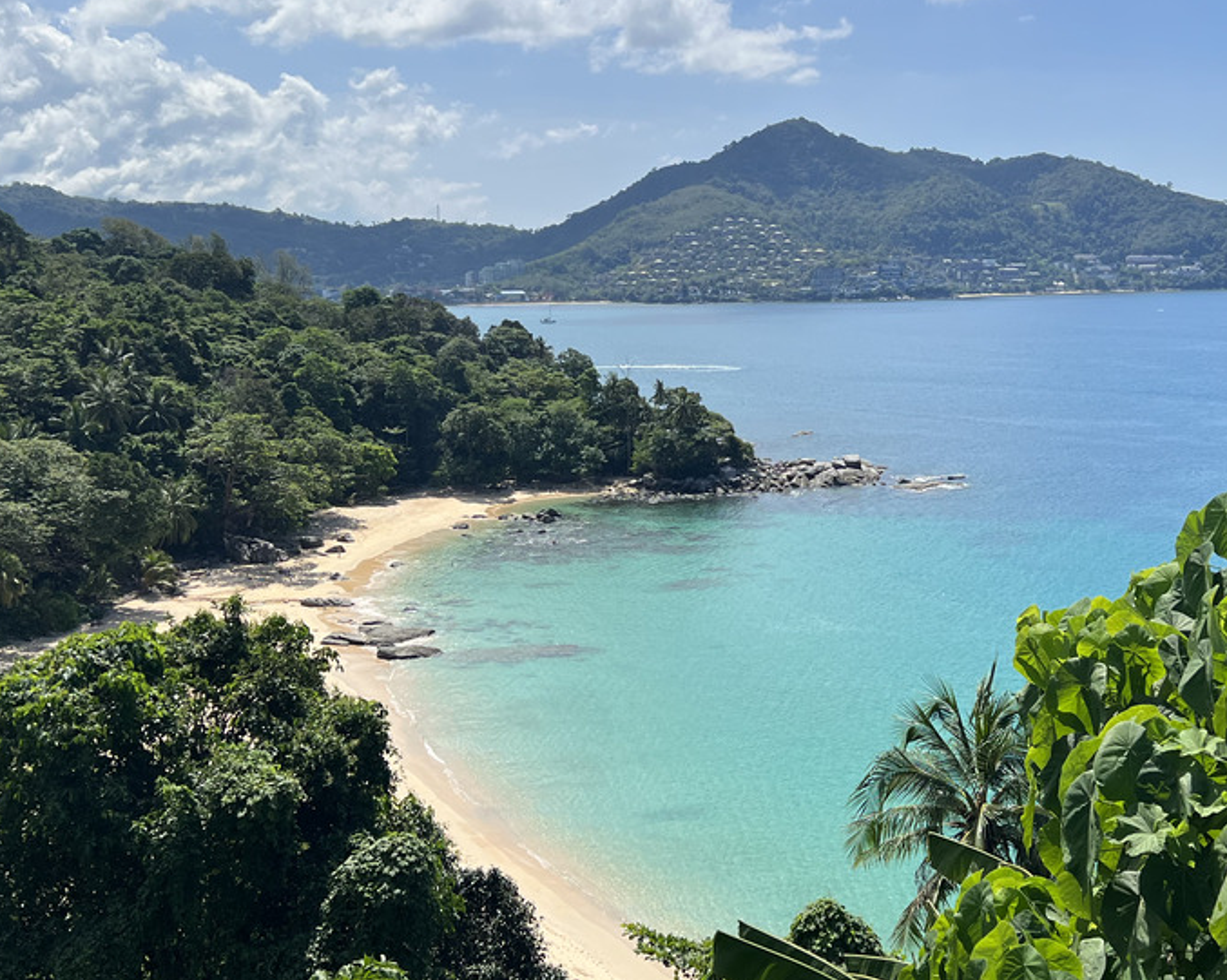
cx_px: 700
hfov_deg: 41.1
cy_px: 460
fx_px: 1633
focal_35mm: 45
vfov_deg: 33.4
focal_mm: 5.7
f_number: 1.5
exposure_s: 1/8696
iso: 50
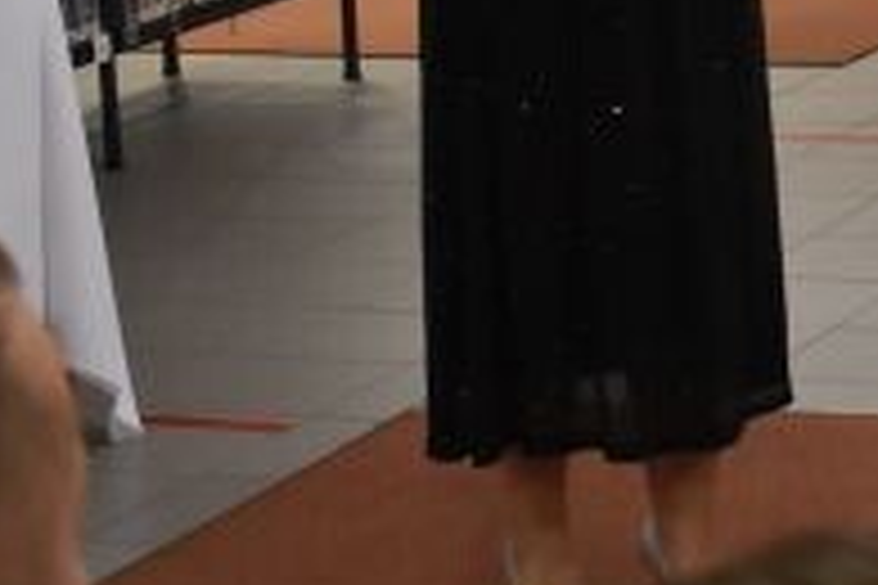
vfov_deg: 8.7
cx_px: 1472
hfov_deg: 12.4
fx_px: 3756
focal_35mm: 154
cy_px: -299
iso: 1250
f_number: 3.8
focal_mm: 20
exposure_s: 1/60
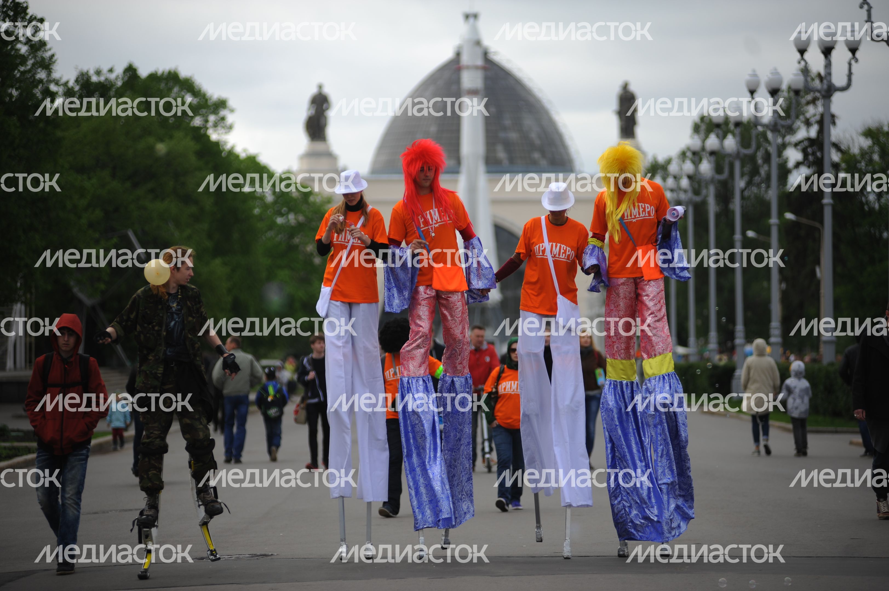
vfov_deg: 8.8
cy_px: 296
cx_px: 444
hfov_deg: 13.3
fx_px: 3825
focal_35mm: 155
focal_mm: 155
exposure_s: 1/640
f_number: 2.8
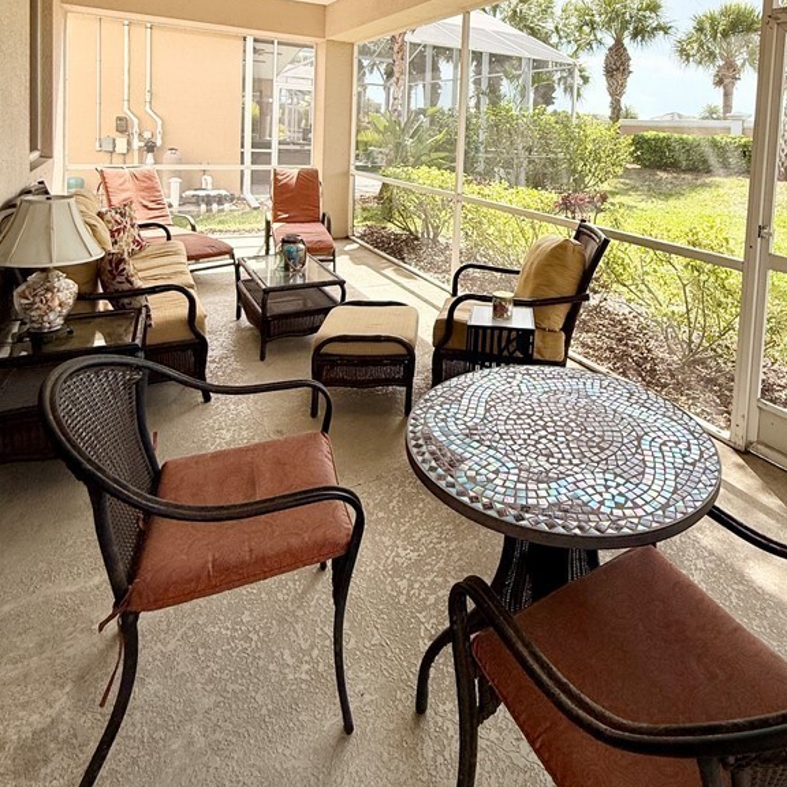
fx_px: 566
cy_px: 168
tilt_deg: -1.9
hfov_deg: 68.4
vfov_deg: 64.1
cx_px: 499
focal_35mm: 22
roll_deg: -3.2
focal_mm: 2.22
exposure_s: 1/574
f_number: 2.2
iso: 64
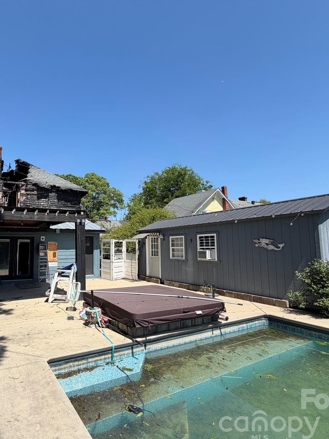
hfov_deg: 65.8
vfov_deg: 84.7
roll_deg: -0.1
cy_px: 223
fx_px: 241
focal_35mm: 19
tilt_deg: +5.5
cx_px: 96
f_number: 2.2
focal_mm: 2.22
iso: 25
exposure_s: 1/770
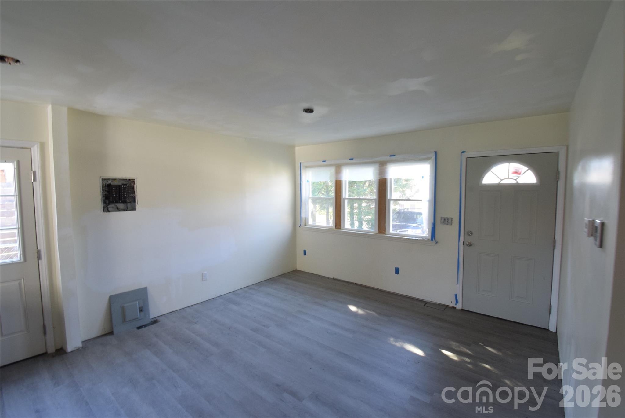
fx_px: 261
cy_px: 209
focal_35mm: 15
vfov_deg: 77.4
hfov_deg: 100.4
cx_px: 312
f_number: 13
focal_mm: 10
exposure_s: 1/5
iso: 800
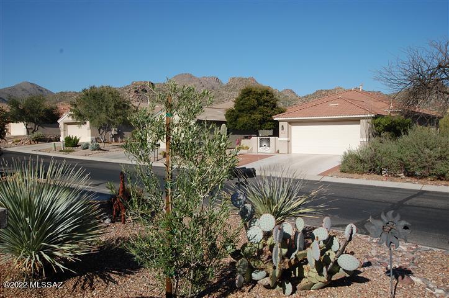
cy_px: 149
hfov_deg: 62.0
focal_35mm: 30
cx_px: 224
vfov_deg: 43.5
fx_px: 374
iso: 200
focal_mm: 20
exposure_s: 1/320
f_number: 9
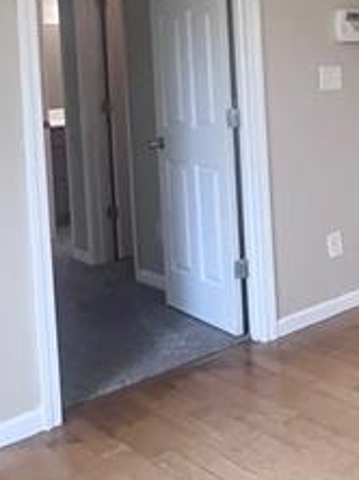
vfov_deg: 40.2
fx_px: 623
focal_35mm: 45
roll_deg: +1.9
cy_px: 89
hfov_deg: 23.8
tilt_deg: -1.5
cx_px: 569
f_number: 1.8
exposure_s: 1/99
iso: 125
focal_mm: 1.57
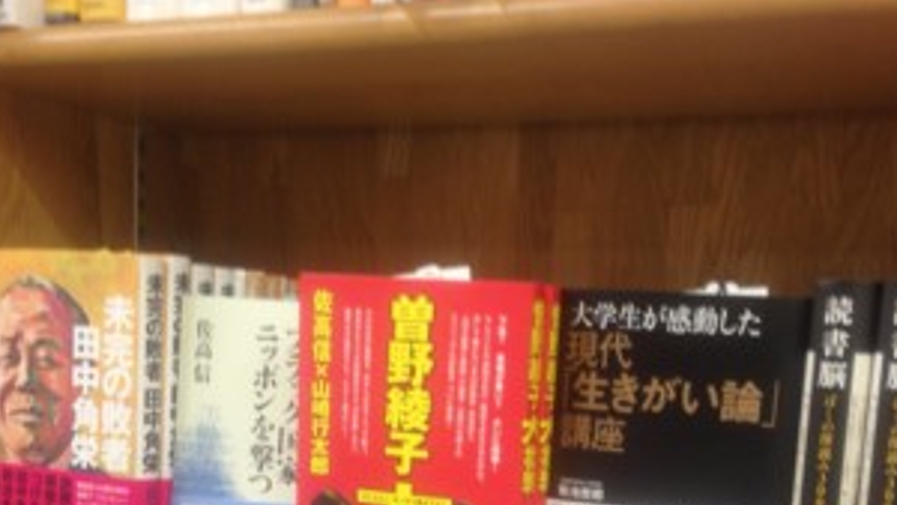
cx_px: 416
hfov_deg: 38.5
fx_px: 1285
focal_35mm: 54
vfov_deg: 21.6
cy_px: 478
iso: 80
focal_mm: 4.13
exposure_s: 1/20
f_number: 2.4
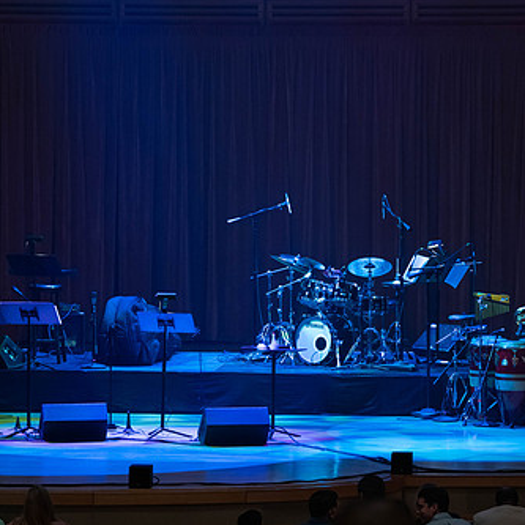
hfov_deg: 8.6
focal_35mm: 203
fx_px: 3483
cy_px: 229
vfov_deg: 8.6
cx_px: 330
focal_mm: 137
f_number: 5
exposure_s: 1/125
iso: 2000
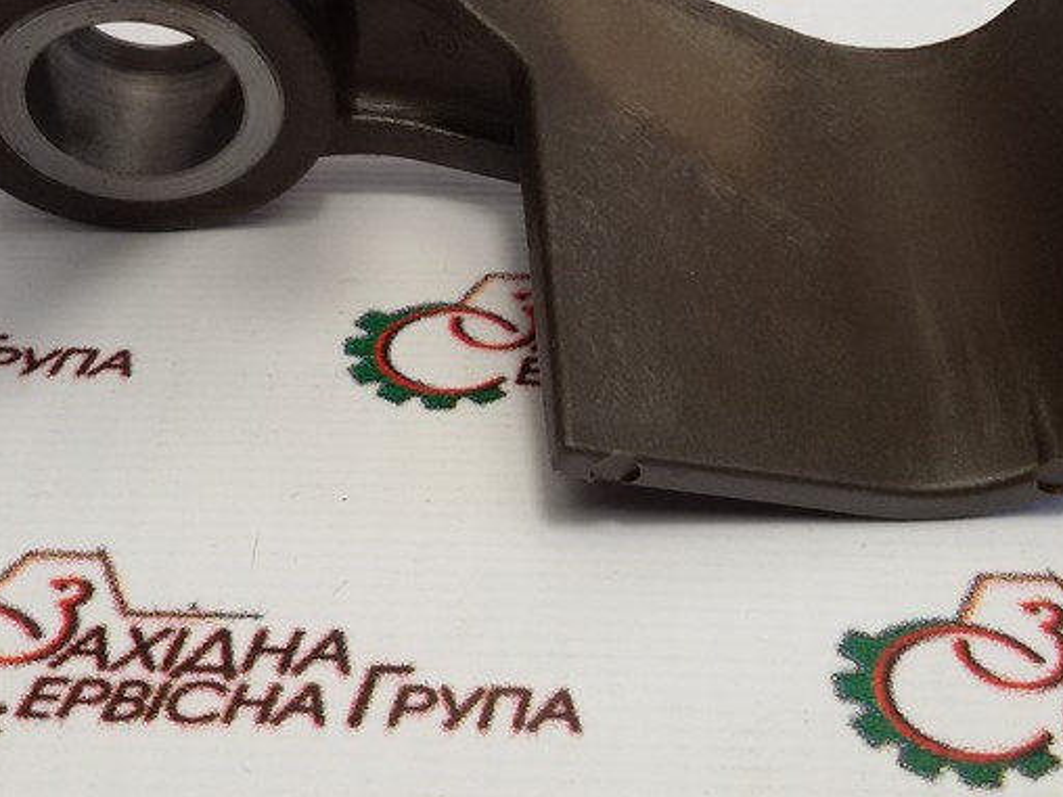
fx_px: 1873
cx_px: 525
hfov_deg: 31.7
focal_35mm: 61
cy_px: 115
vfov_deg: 23.5
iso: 50
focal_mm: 2.93
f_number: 2.4
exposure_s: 1/100
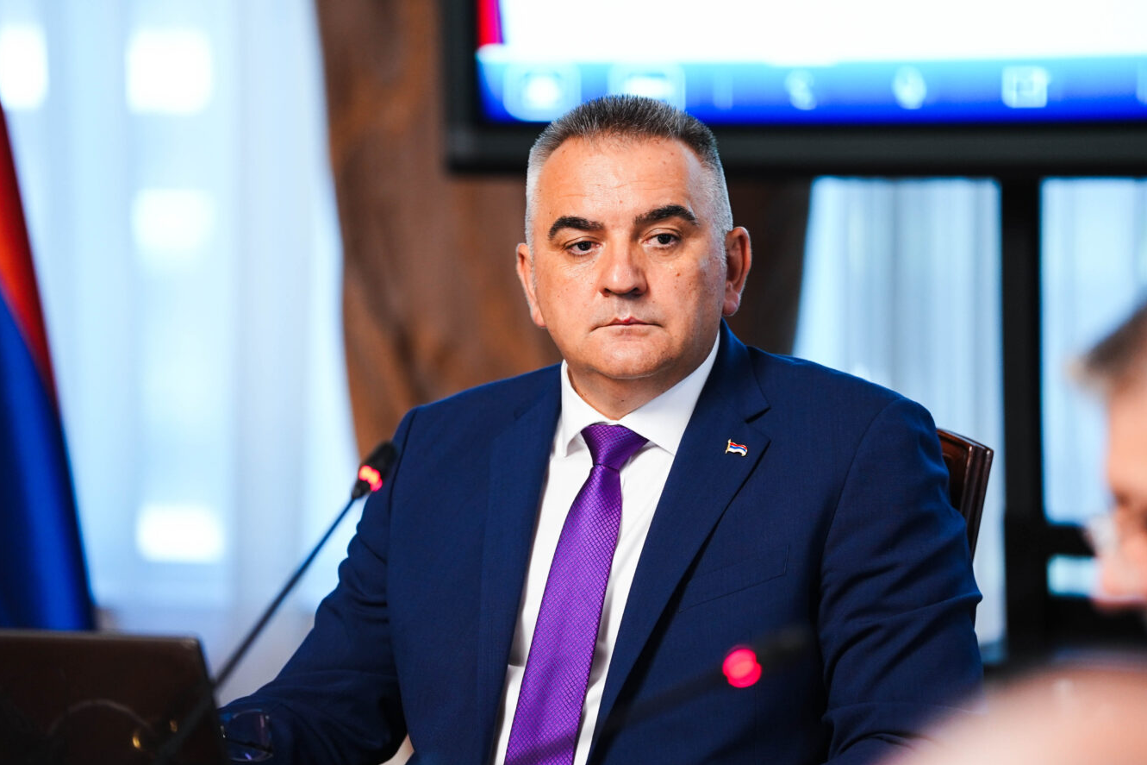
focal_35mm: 203
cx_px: 578
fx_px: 6467
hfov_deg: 10.1
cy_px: 382
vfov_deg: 6.8
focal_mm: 200
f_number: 2.8
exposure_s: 1/100
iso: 1600
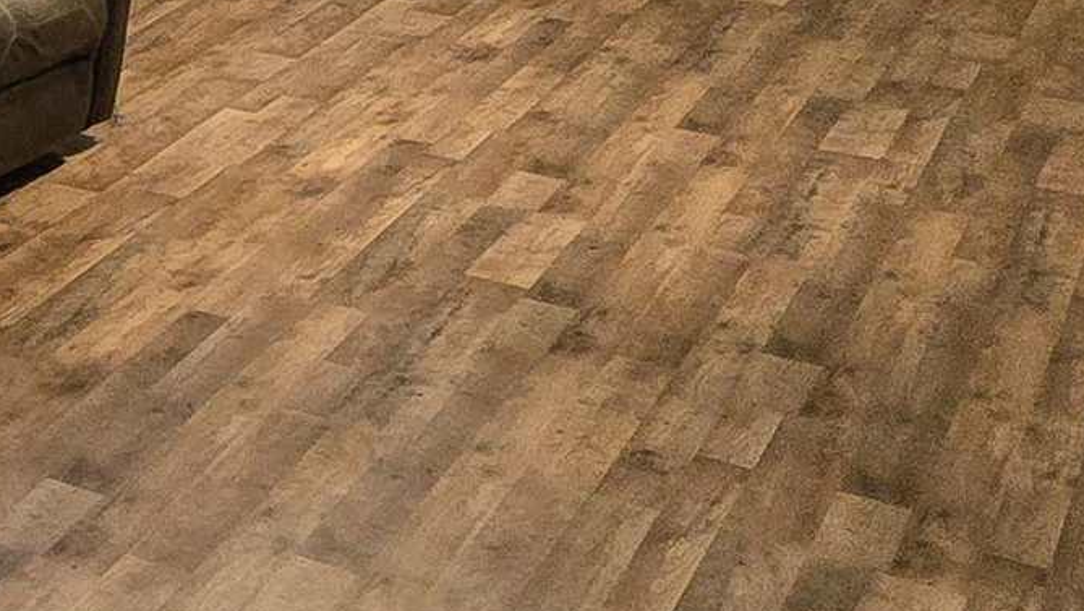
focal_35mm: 65
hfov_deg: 24.6
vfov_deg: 18.5
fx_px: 1869
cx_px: -561
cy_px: 399
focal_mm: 2.2
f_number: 2.2
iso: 1600
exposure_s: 1/60
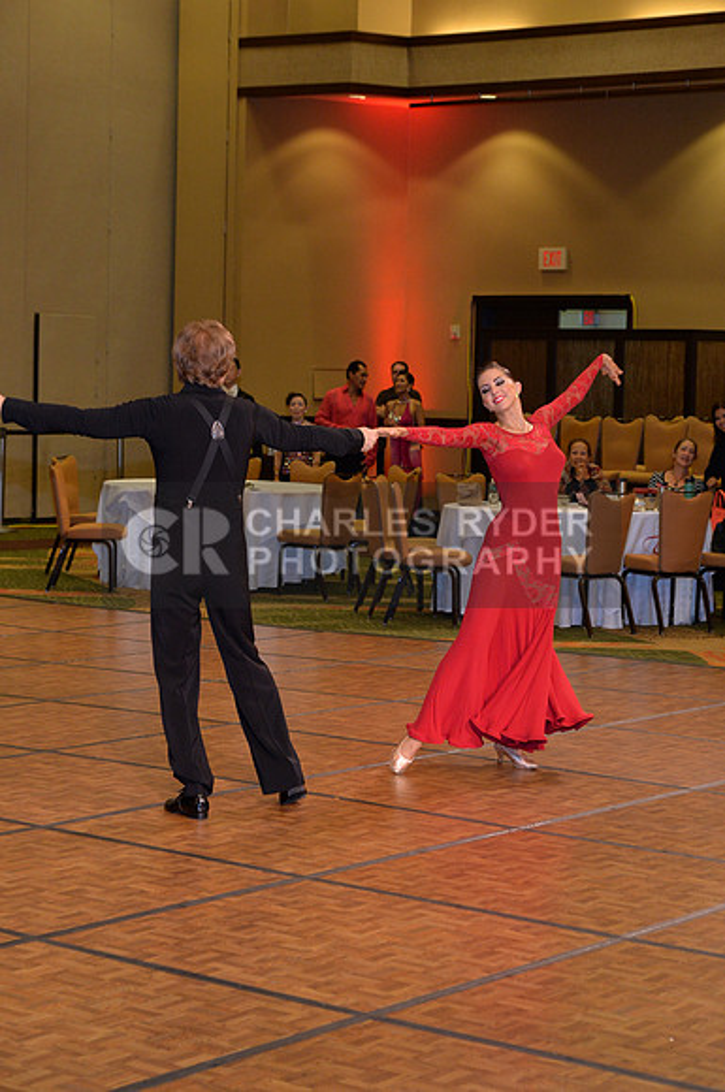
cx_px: 362
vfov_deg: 22.2
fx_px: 2787
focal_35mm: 92
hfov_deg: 14.8
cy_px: 546
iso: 2000
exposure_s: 1/200
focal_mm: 92
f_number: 6.3
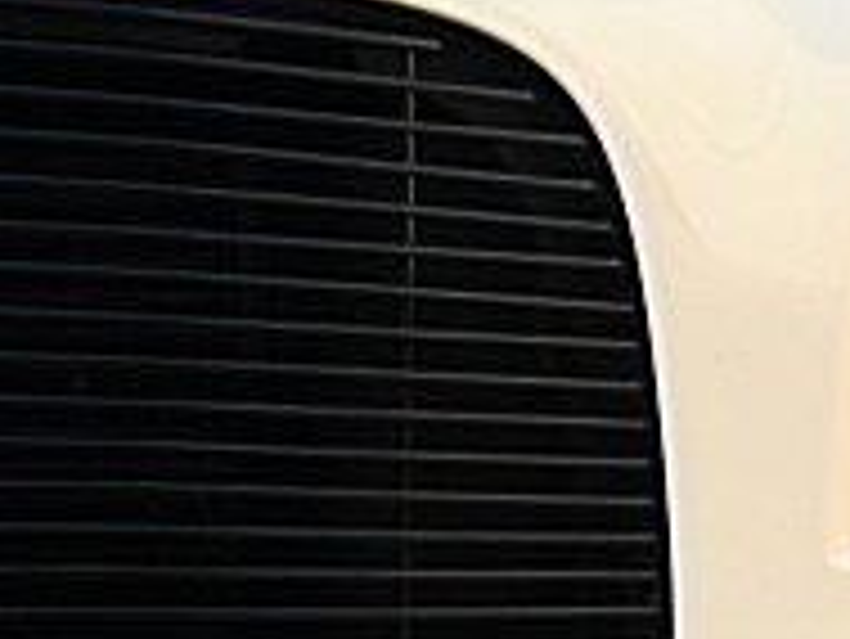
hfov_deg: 16.1
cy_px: 747
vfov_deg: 11.9
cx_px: 463
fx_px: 2998
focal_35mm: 122
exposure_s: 1/250
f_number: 2.8
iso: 50
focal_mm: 6.3
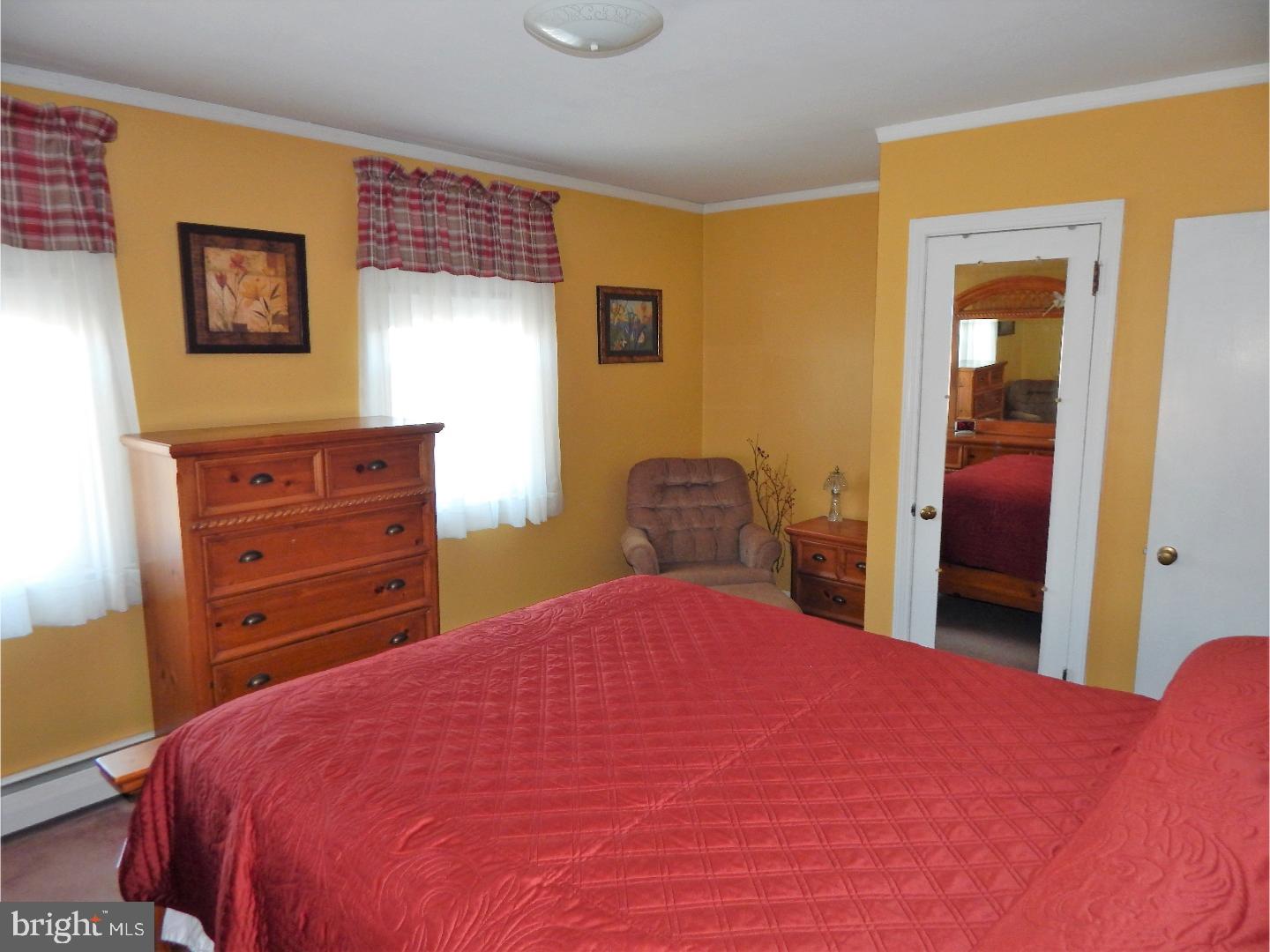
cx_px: 635
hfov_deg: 76.4
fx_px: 807
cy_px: 476
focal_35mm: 22
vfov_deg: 61.1
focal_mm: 4
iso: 200
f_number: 3
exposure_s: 1/30
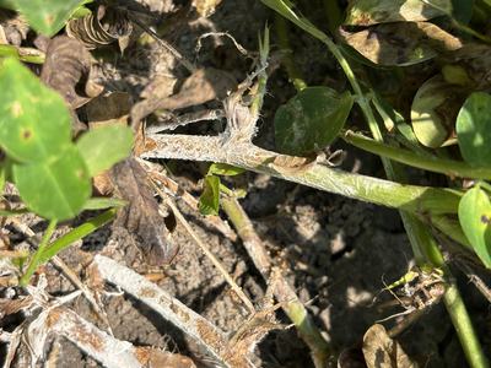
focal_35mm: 52
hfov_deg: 36.8
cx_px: 246
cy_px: 184
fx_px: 738
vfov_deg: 28.0
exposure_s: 1/1103
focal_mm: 5.96
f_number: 1.6
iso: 32
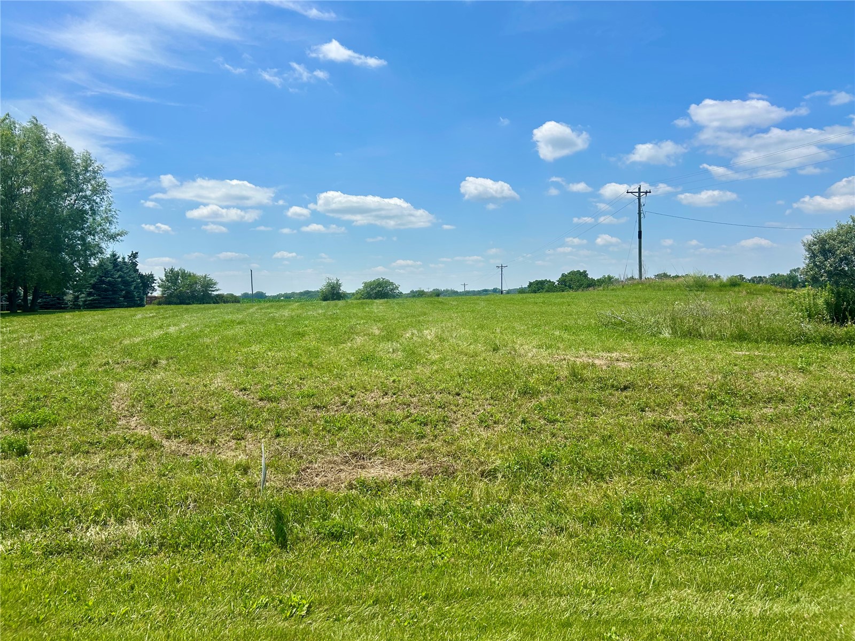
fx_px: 642
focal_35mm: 26
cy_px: 320
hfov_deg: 67.3
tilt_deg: -4.1
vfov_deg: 53.1
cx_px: 428
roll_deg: +1.8
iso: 50
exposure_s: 1/6579
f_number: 1.5
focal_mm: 5.7
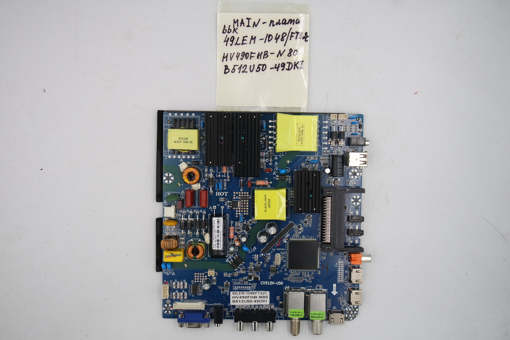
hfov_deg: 51.9
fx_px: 524
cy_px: 170
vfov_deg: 35.9
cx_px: 255
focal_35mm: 37
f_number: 5.6
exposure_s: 1/100
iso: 160
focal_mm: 14
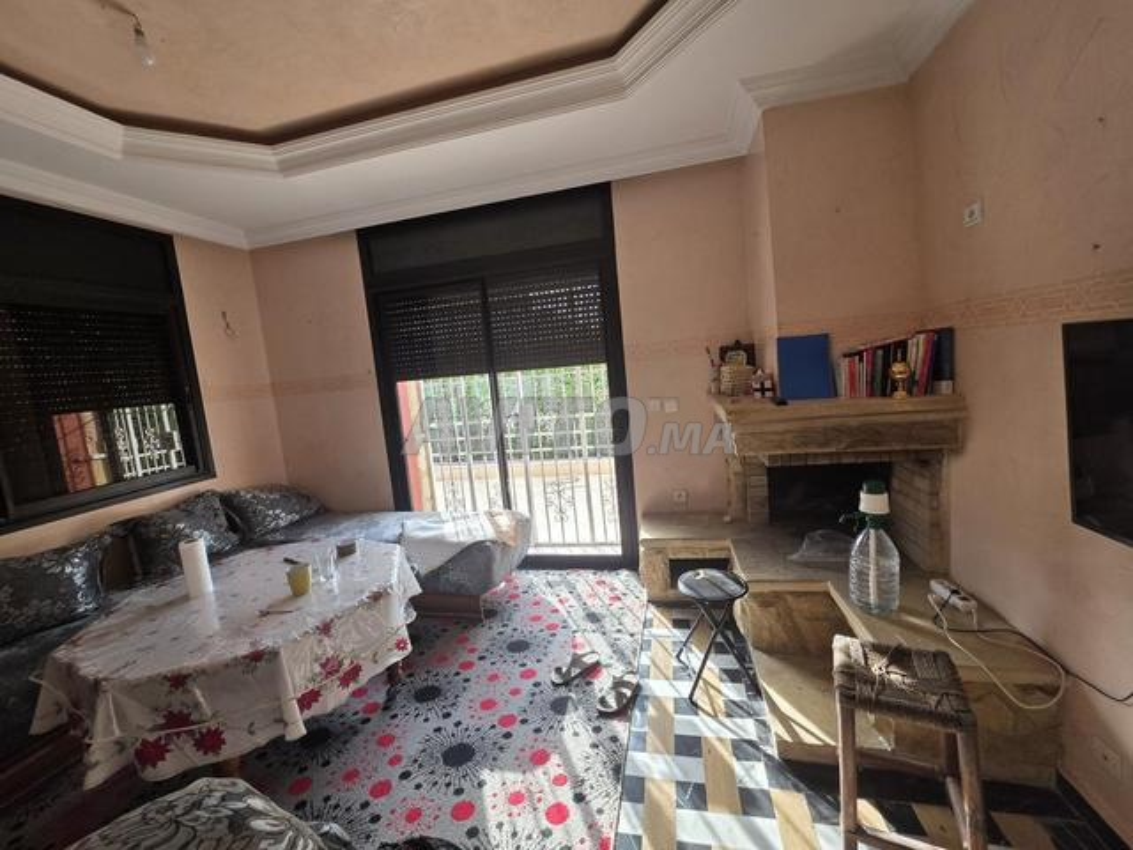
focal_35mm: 13
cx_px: 566
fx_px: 425
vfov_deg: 89.9
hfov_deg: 106.2
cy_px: 425
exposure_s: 1/100
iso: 64
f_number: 1.9
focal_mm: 2.2
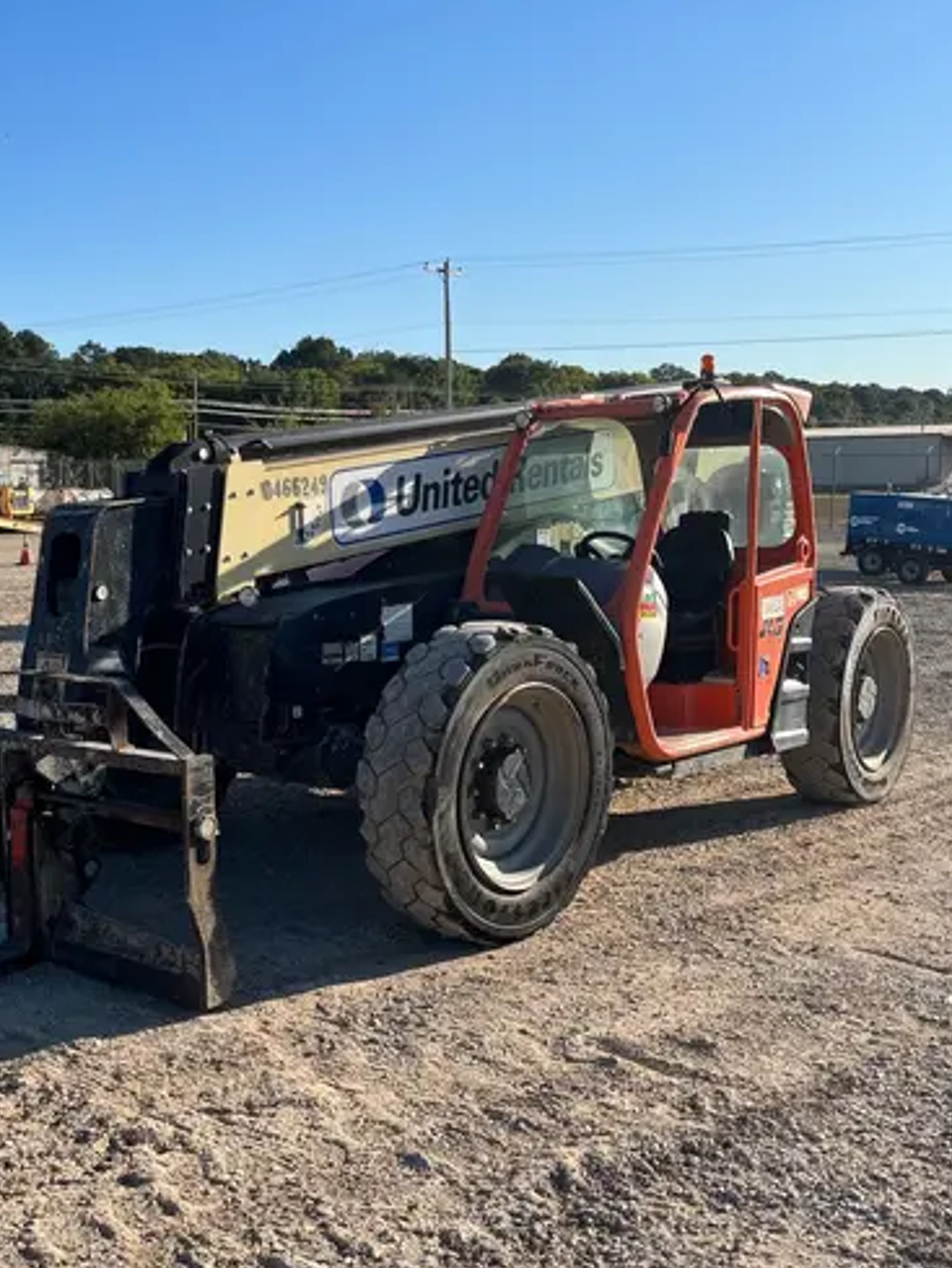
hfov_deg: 36.4
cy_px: 670
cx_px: 311
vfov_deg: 47.8
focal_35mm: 39
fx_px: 1429
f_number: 1.6
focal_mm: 5.1
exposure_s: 1/3135
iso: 50
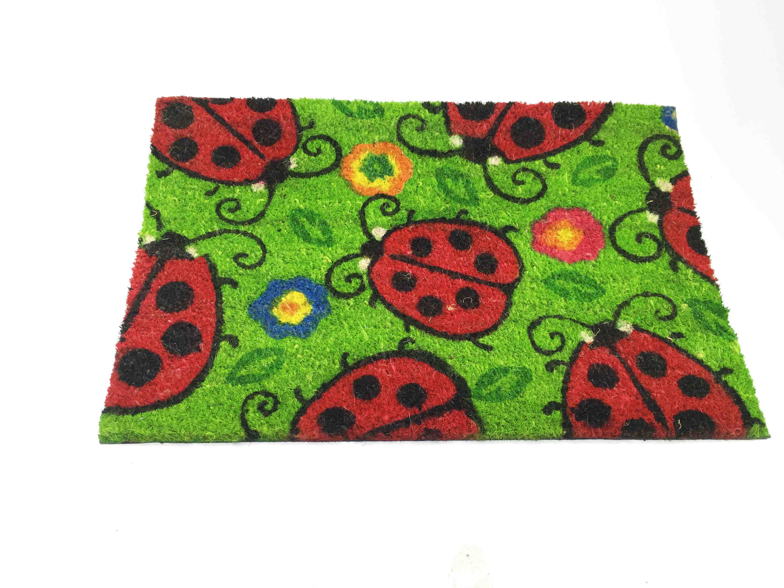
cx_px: 392
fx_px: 657
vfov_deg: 48.2
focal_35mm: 29
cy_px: 294
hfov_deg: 61.7
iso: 32
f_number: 2.2
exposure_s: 1/50
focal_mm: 4.15
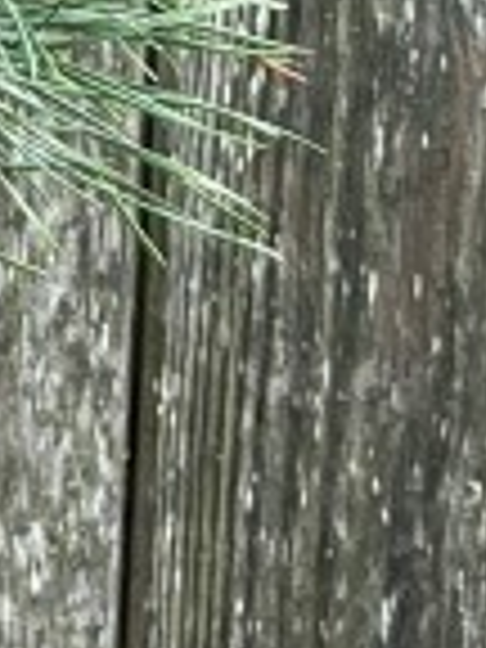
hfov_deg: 7.2
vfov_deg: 9.9
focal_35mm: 195
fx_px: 3650
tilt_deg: -11.2
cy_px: -212
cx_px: -590
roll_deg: -1.7
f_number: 1.6
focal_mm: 5.1
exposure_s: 1/404
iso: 50
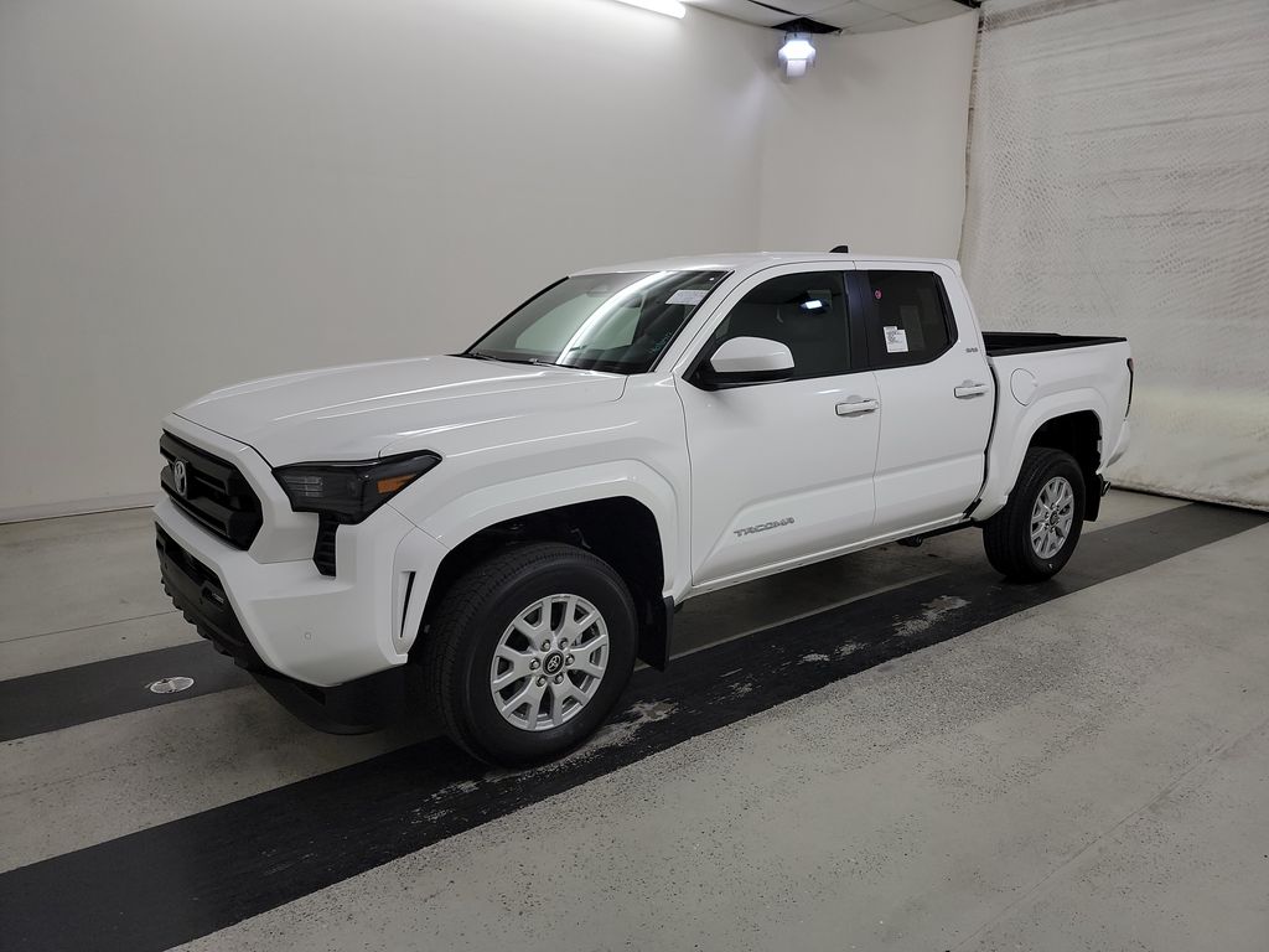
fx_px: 880
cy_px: 476
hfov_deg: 71.6
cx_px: 634
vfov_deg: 56.8
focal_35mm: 24
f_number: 1.8
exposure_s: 1/59
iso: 143
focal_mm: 6.7
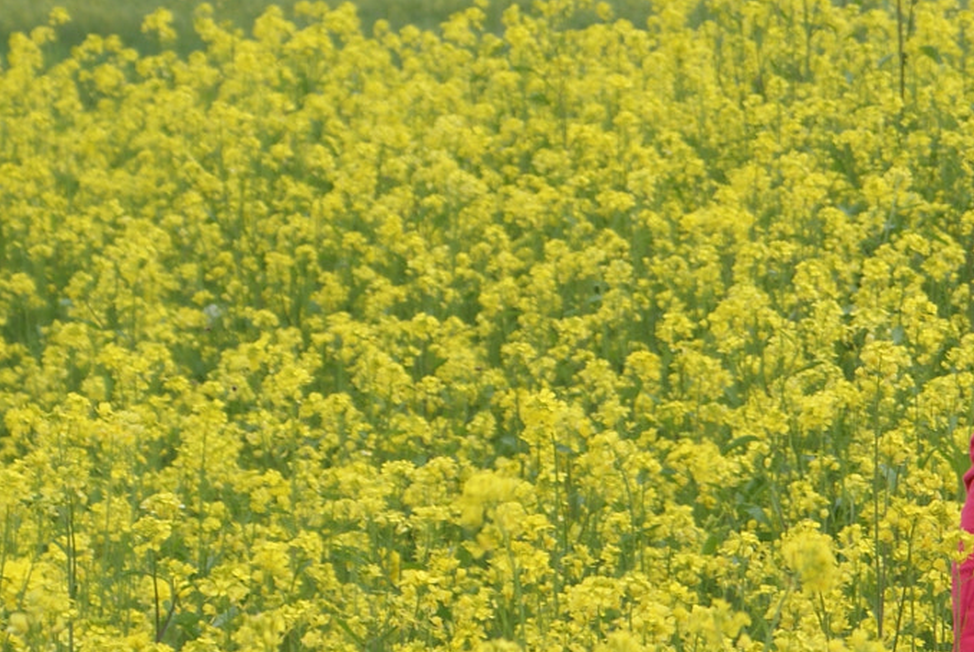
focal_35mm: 317
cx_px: 985
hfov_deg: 6.5
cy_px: 131
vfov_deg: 4.3
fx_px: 8588
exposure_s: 1/250
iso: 100
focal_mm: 70
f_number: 8
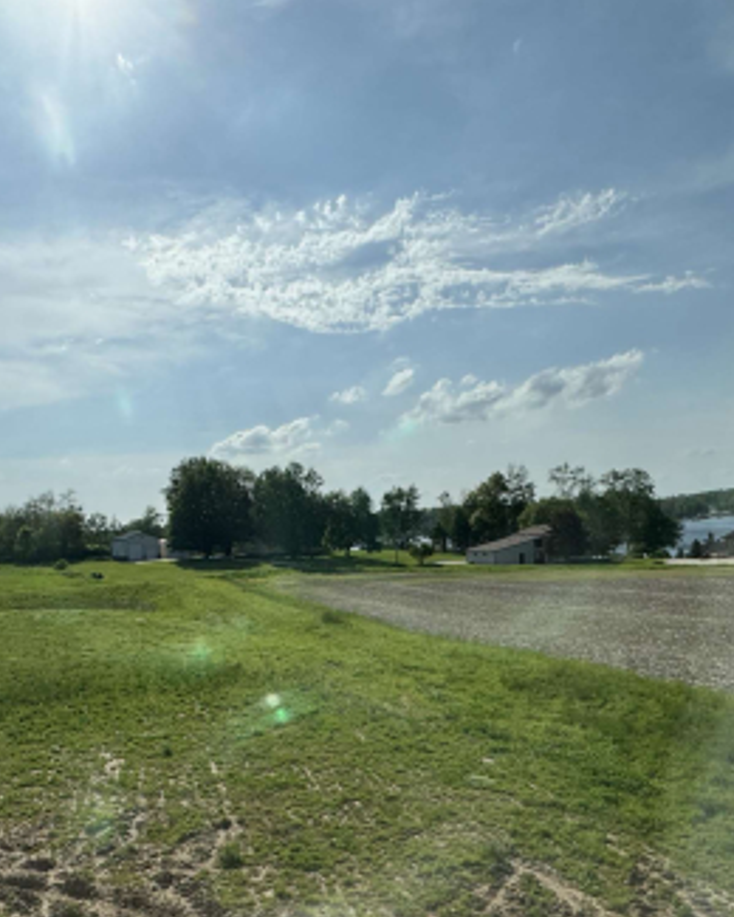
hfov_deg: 50.1
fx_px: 760
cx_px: 216
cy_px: 595
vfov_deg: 61.0
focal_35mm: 28
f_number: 2.2
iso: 40
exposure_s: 1/3906
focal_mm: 2.22
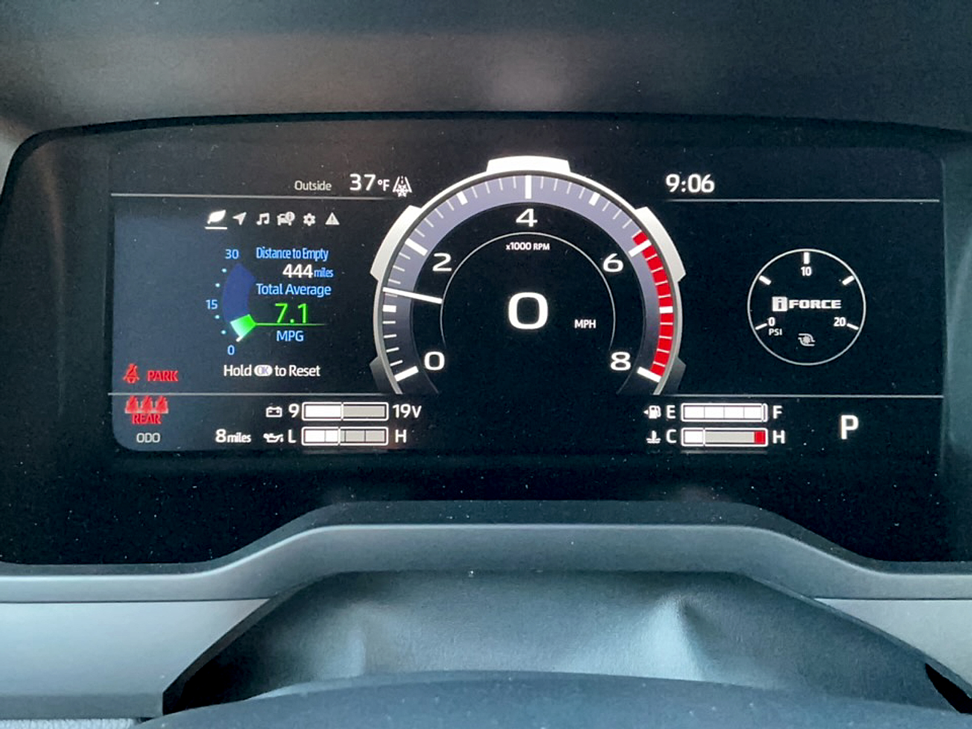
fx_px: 842
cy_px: 364
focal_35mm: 30
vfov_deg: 46.8
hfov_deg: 60.0
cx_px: 486
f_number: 1.8
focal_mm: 3
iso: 640
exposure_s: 1/60
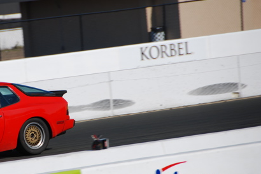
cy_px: 106
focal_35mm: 468
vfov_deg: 2.9
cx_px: 60
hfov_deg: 4.4
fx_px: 3391
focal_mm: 200
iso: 100
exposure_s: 1/800
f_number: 5.6
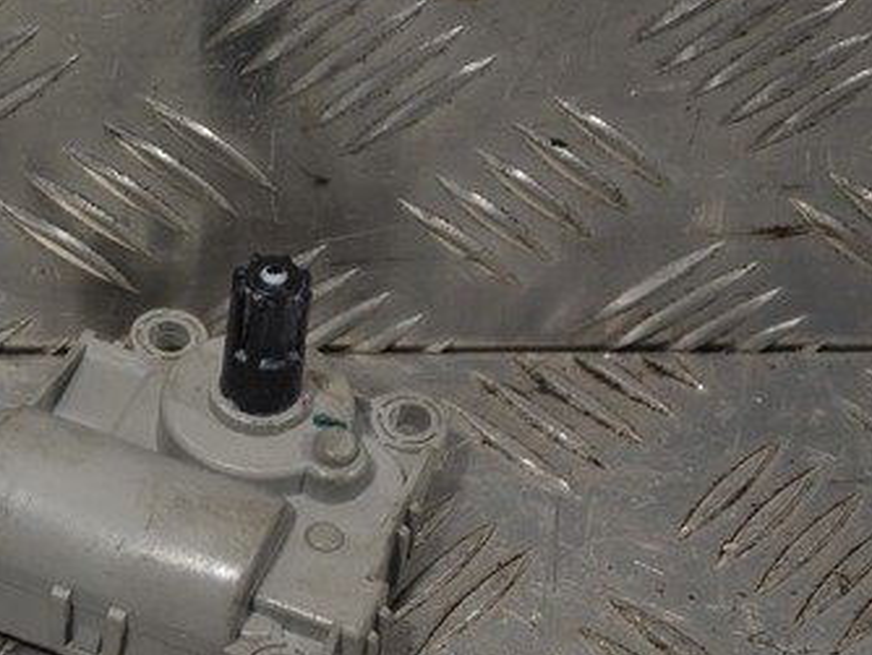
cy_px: 402
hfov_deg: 12.9
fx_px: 3830
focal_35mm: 152
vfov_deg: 9.8
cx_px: 206
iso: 400
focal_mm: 55
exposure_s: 1/125
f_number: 5.6
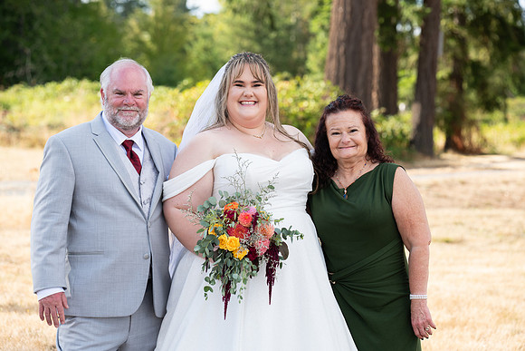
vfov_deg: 12.1
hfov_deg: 18.1
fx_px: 1648
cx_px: 262
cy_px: 176
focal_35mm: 113
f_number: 5
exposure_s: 1/400
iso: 250
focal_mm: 113
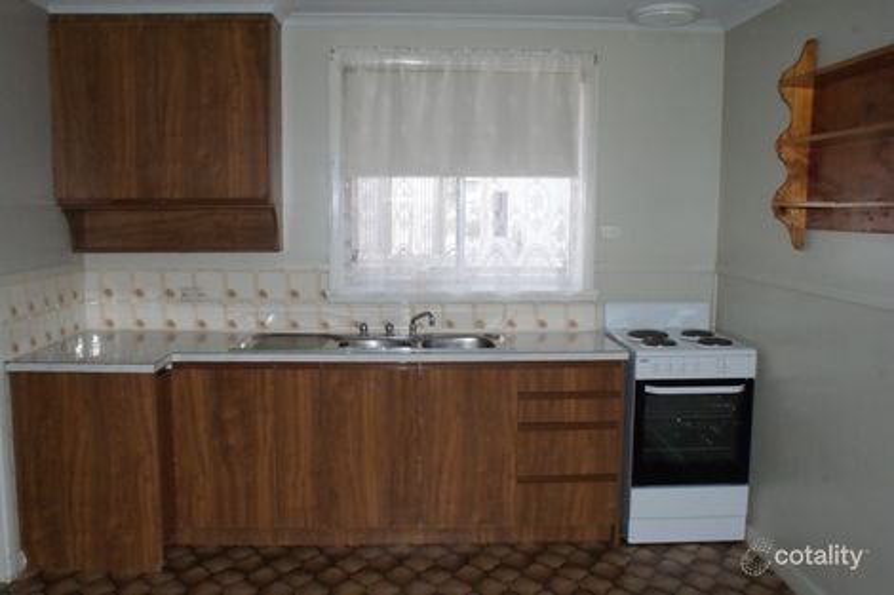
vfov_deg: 43.6
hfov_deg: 61.9
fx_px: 745
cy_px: 298
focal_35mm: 30
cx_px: 447
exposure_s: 1/160
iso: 1600
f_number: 16
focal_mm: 20
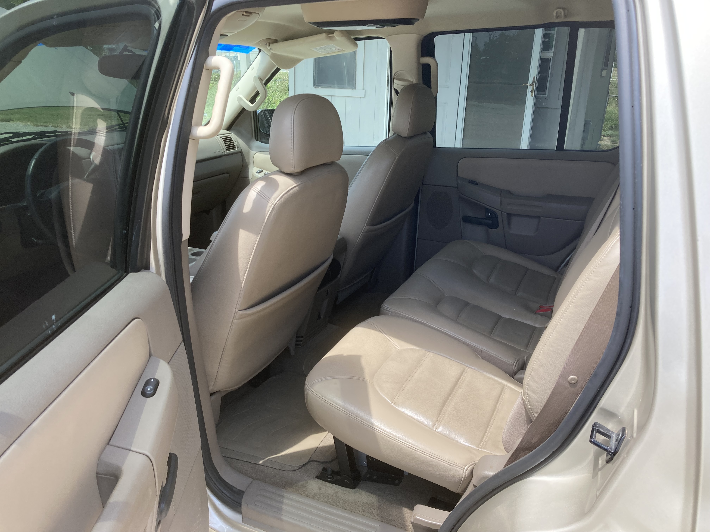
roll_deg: +0.0
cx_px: 355
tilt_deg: -19.5
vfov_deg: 49.7
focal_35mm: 28
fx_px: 574
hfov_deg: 63.4
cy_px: 266
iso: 20
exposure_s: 1/501
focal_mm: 3.99
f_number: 1.8
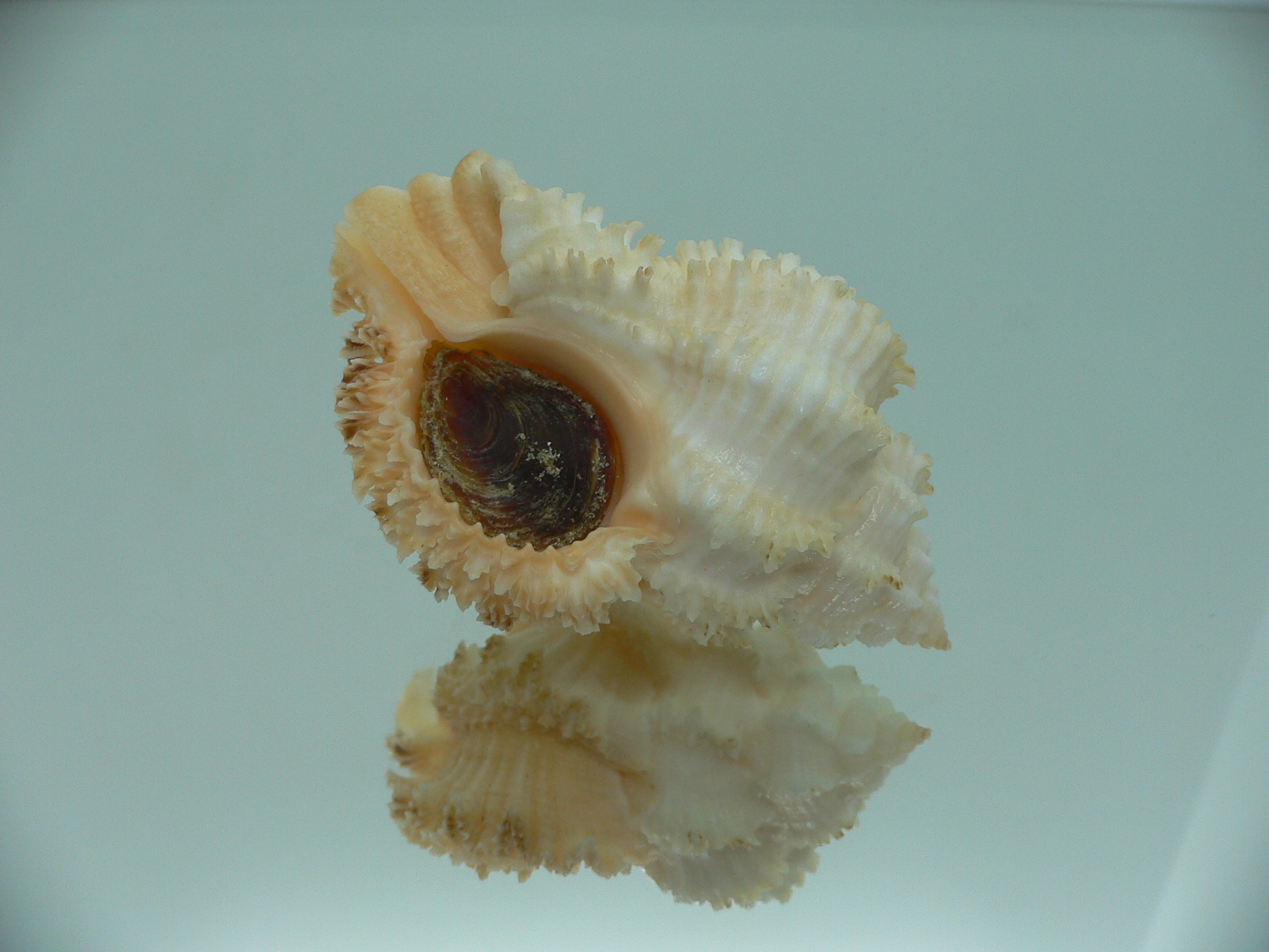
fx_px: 1283
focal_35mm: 35
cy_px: 476
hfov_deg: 52.6
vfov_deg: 40.7
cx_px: 634
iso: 80
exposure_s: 1/60
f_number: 2.8
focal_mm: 4.6
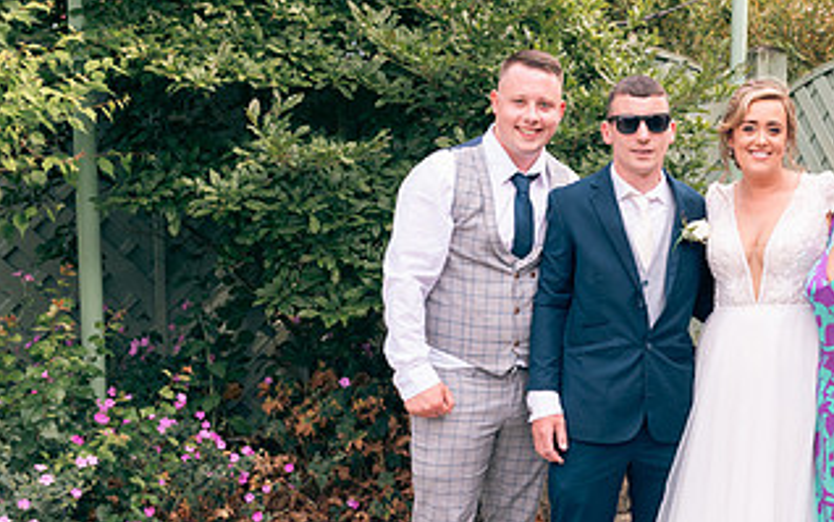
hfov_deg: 30.6
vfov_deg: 20.0
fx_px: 1478
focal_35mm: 65
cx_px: 695
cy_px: 319
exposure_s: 1/160
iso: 160
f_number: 6.3
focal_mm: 35
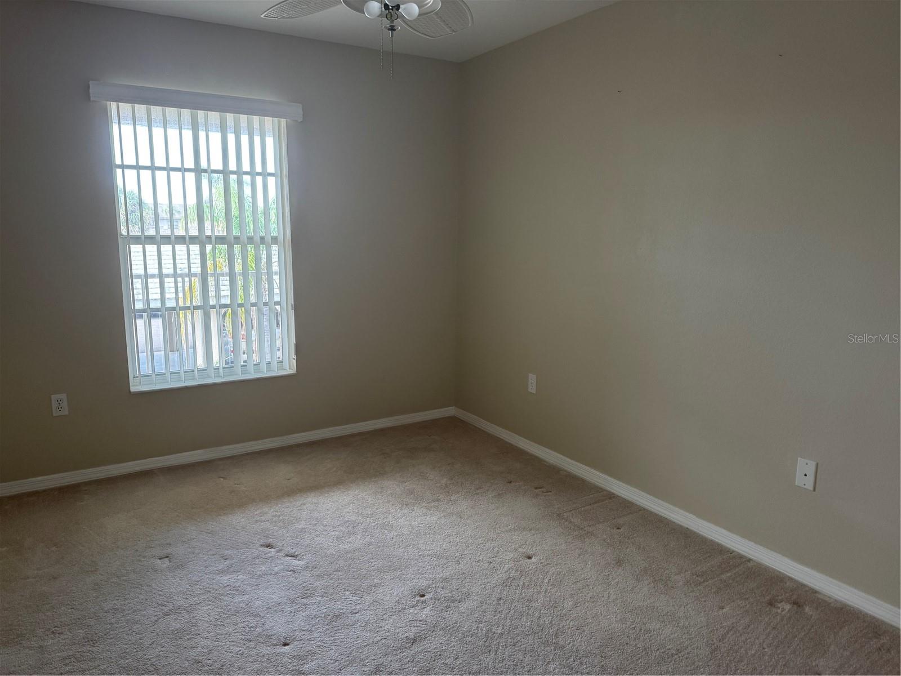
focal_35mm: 24
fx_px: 625
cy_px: 338
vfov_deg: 56.8
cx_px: 450
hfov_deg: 71.6
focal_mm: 6.76
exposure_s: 1/60
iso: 320
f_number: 1.78
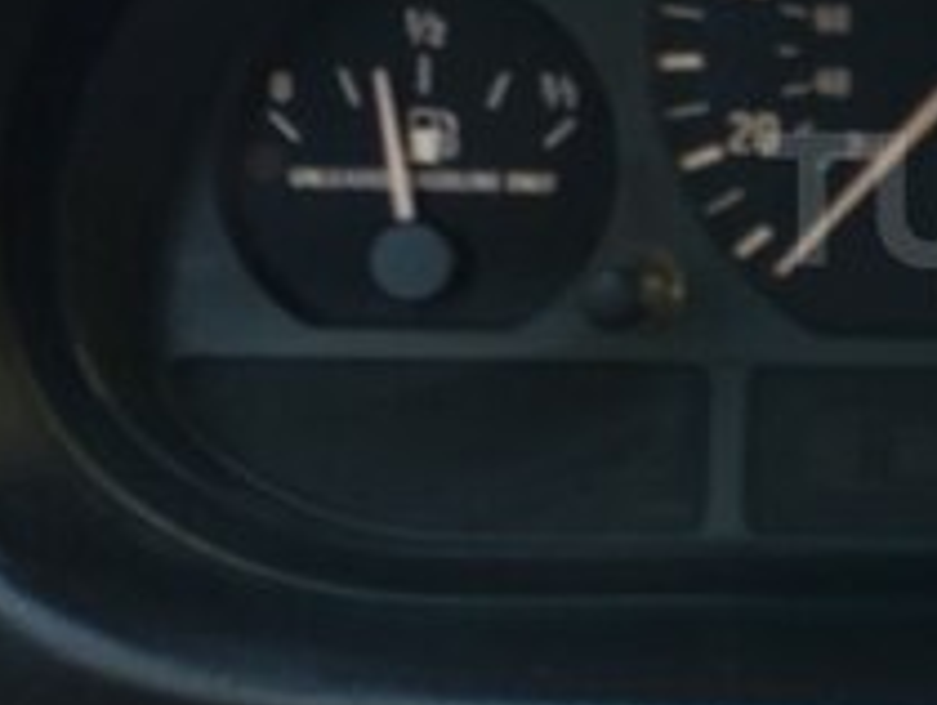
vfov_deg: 16.2
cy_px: 199
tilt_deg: -18.7
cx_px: 1218
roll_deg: -3.3
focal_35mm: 91
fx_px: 2466
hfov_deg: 19.8
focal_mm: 4.15
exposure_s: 1/50
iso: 32
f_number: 2.2
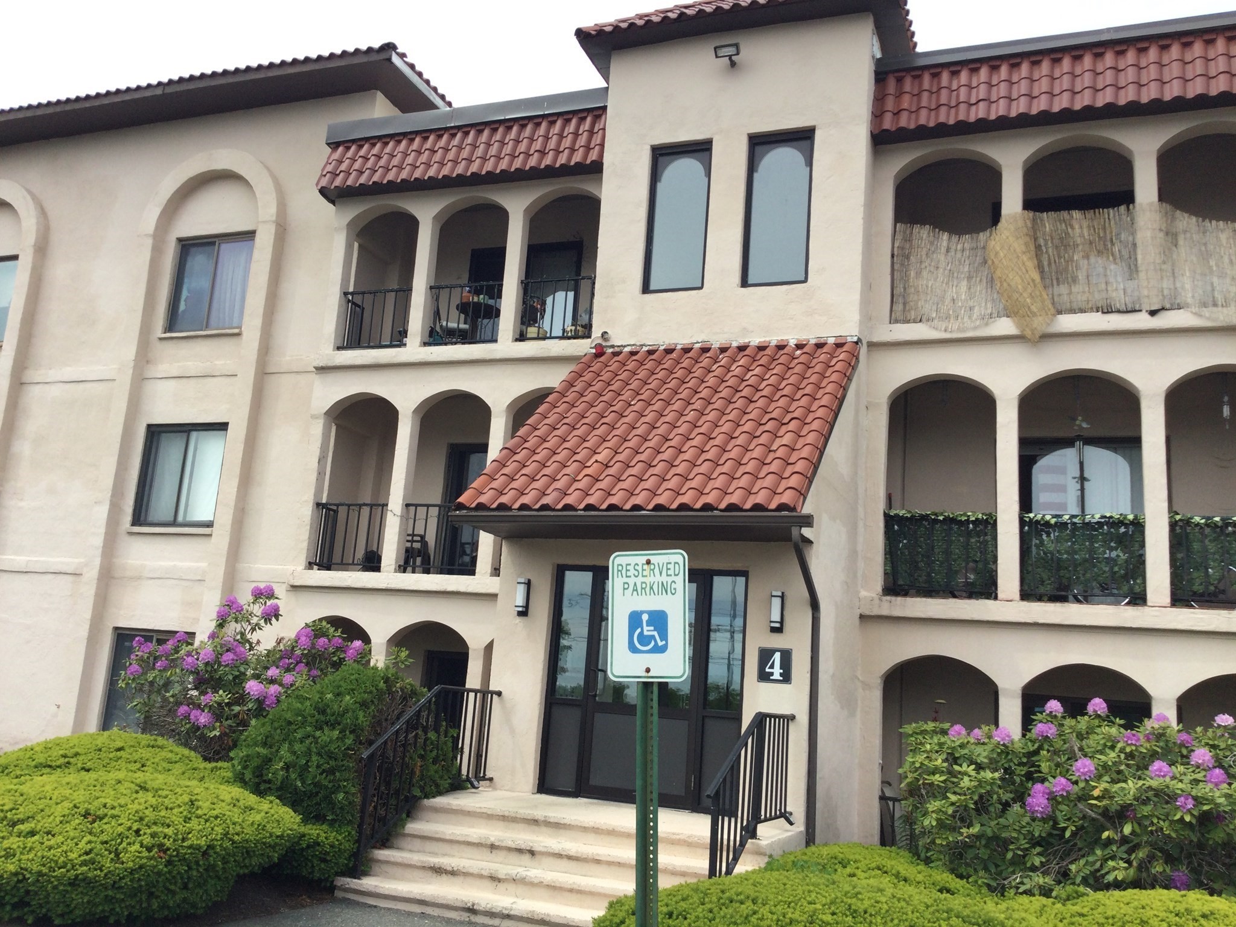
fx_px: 1107
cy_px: 464
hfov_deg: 58.4
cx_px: 618
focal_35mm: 31
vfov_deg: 45.4
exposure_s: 1/783
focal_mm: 3.3
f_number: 2.4
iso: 25
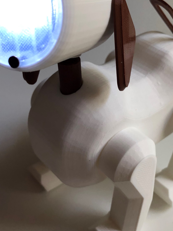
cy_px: 98
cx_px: 116
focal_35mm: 50
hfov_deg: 28.9
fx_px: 333
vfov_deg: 38.1
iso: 40
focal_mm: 4
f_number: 1.8
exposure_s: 1/20
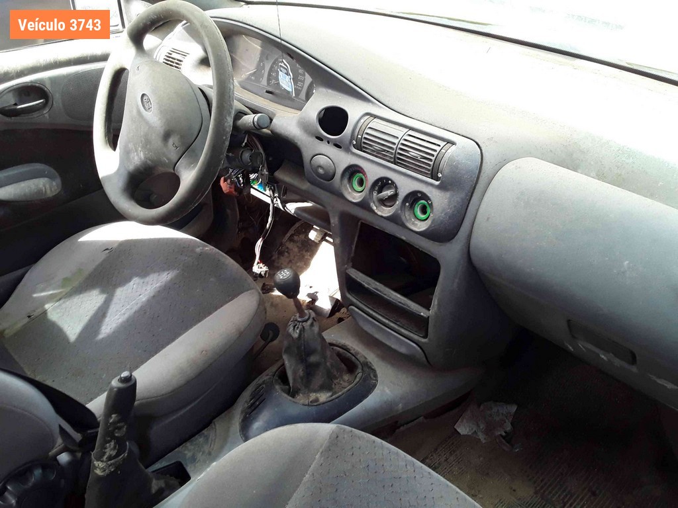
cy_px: 254
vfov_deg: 45.4
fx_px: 607
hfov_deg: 58.4
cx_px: 339
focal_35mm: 31
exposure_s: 1/120
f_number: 2.2
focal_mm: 3.3
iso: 80
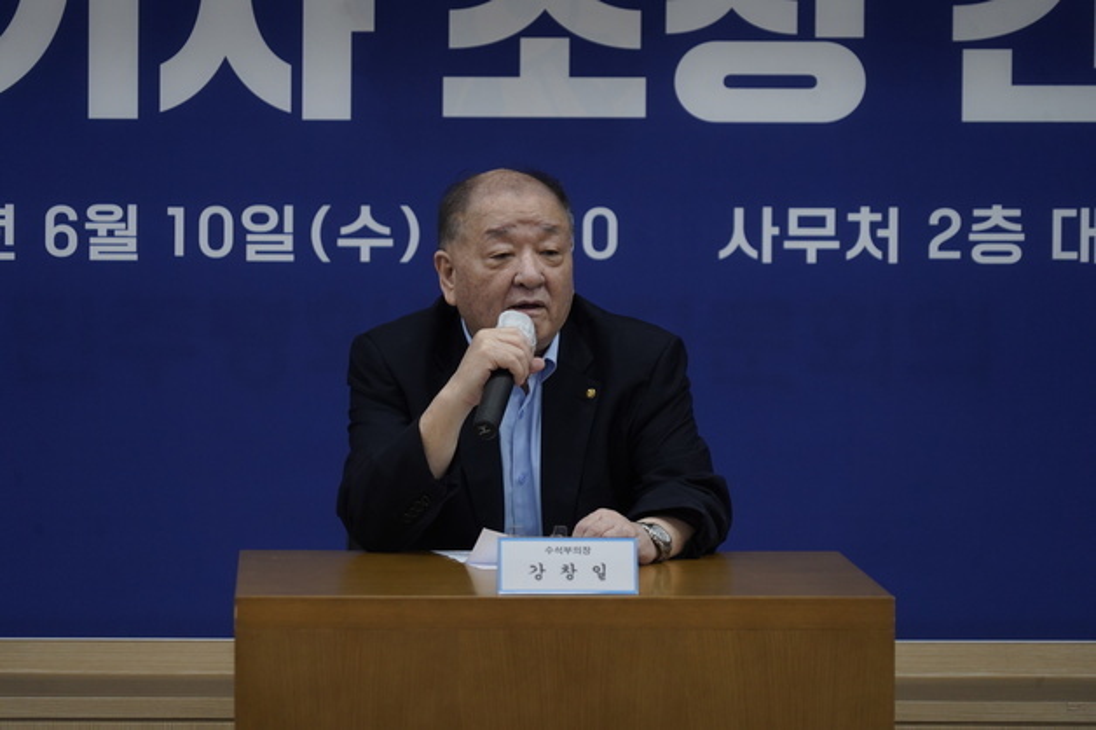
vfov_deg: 7.2
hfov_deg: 10.8
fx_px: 5812
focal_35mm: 191
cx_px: 548
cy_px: 365
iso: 2000
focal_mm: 191
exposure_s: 1/200
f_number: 6.3
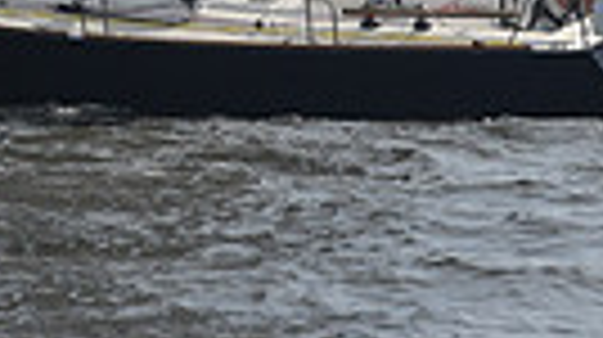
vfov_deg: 3.6
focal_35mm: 317
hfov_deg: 6.8
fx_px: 5063
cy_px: -946
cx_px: -20
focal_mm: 70
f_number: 11
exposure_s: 1/1250
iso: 320
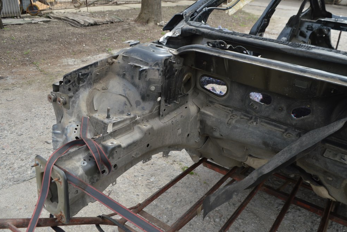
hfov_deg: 60.3
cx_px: 175
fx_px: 299
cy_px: 117
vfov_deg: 42.3
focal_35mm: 31
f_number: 5.6
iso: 110
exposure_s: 1/125
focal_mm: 20
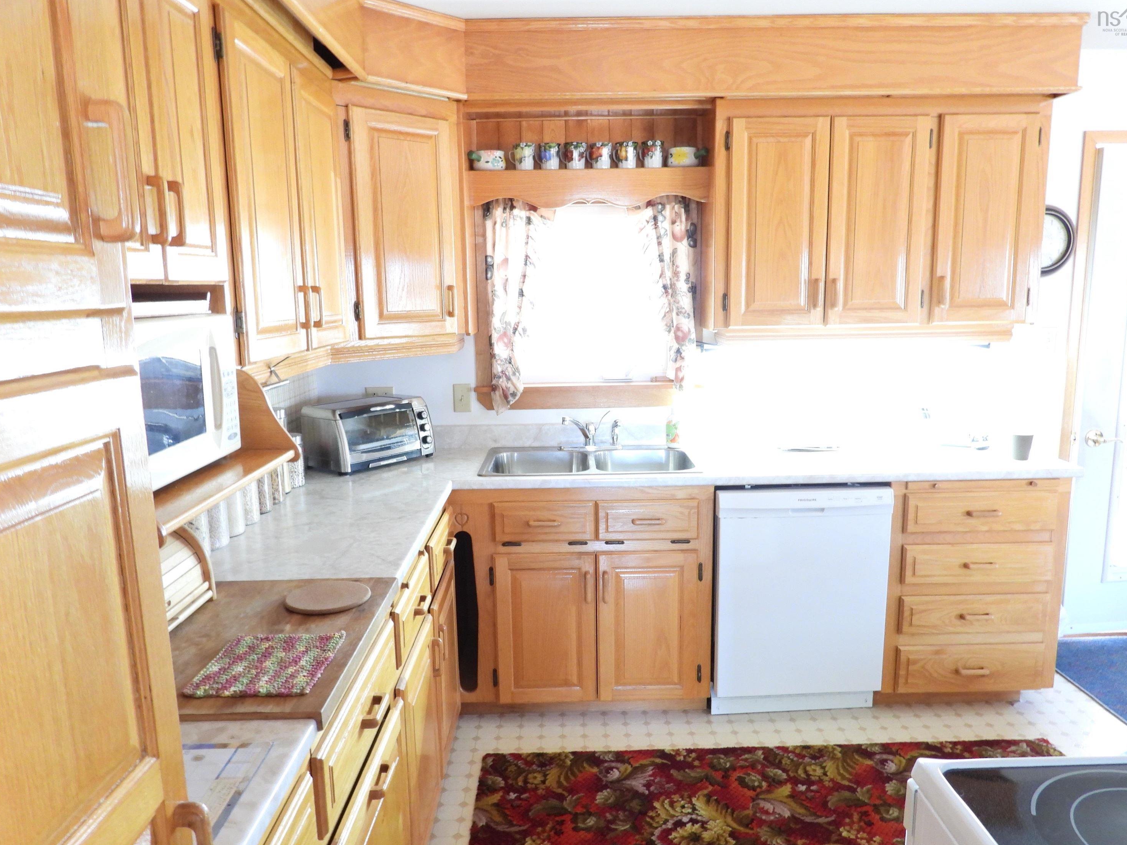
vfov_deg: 54.9
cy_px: 438
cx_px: 576
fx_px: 814
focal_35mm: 25
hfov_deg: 69.4
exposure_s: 1/13
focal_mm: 4.3
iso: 400
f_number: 2.8
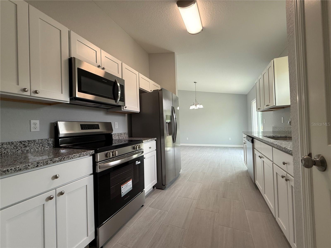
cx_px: 166
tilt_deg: +1.7
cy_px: 124
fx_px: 134
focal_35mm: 14
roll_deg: +1.6
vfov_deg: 85.7
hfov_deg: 102.1
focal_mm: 2.22
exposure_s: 1/120
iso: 100
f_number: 2.2
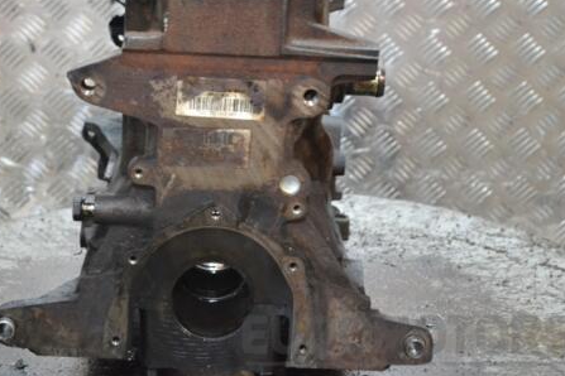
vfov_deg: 15.1
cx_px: 219
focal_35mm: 91
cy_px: 167
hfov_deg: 22.4
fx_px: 1423
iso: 3200
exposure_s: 1/25
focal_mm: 45
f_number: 5.3
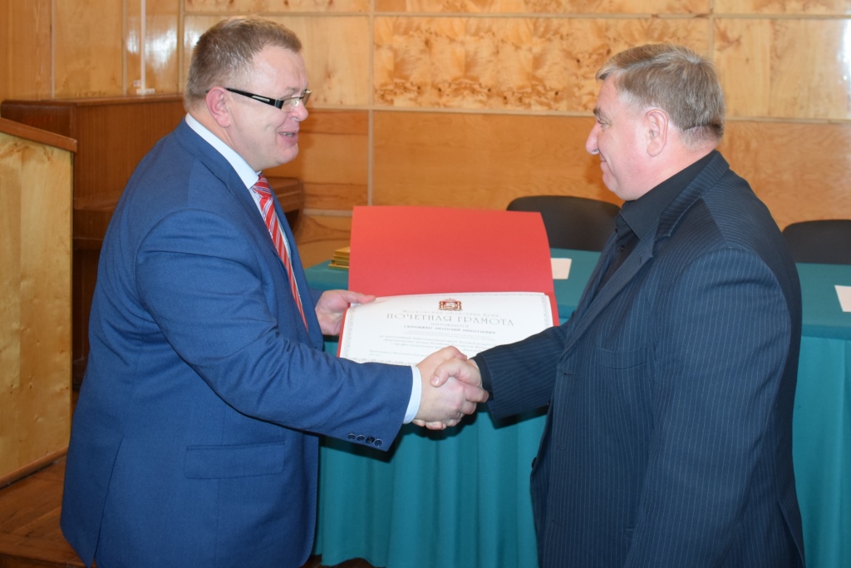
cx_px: 426
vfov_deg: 43.6
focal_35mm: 30
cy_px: 284
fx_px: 709
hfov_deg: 61.9
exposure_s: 1/60
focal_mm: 20
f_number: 4
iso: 800
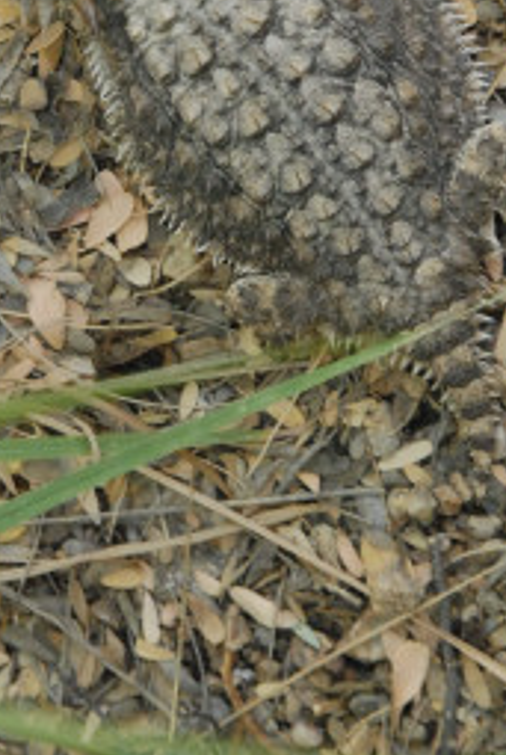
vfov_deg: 7.7
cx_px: 104
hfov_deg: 5.2
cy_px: 12
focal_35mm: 265
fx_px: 5568
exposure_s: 1/640
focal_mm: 75
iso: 1600
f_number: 8
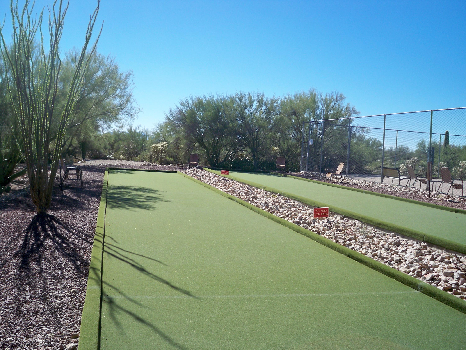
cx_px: 233
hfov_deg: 52.6
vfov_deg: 40.7
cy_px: 175
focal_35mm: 35
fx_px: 471
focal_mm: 6.3
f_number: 4.7
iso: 80
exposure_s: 1/500
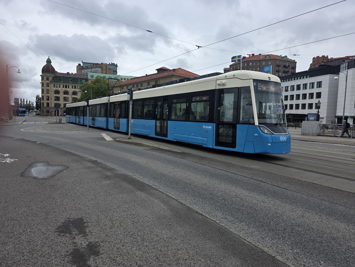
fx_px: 236
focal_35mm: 23
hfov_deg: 73.9
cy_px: 134
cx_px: 178
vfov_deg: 58.9
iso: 80
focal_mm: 6.3
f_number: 1.7
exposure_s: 1/3109
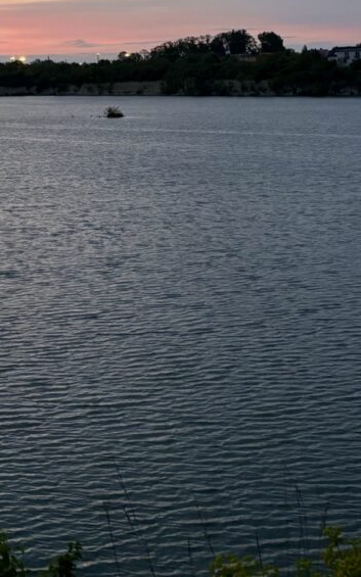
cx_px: -146
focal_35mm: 78
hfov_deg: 15.7
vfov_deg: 25.3
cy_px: 13
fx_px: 1228
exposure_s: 1/69
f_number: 1.6
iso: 125
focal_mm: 5.96
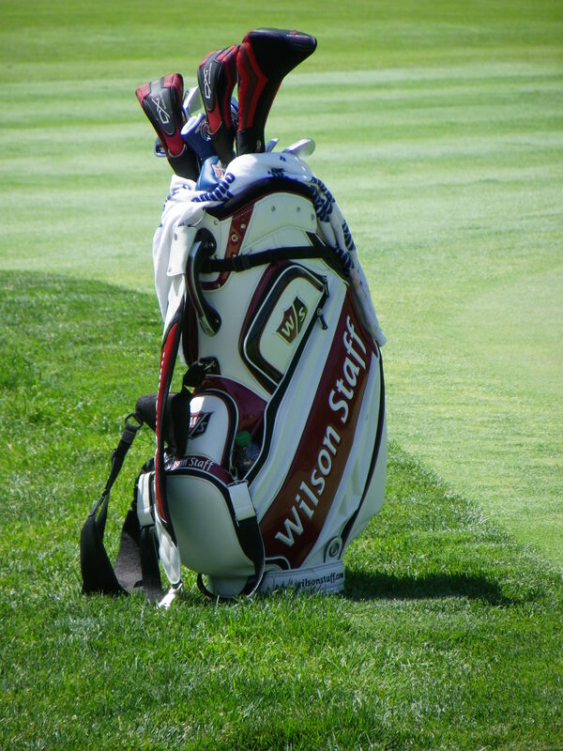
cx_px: 282
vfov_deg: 3.7
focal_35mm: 536
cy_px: 376
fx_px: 11623
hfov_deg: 2.8
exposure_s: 1/500
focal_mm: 94.8
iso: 125
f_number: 5
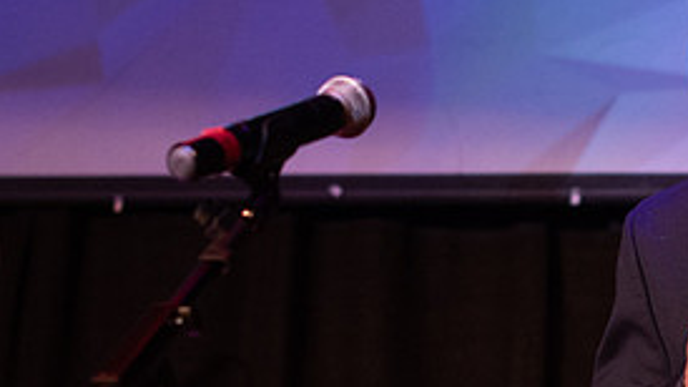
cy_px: 370
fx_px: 3721
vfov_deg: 5.9
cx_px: 691
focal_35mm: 204
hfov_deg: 10.5
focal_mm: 50
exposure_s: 1/80
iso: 1600
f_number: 2.8
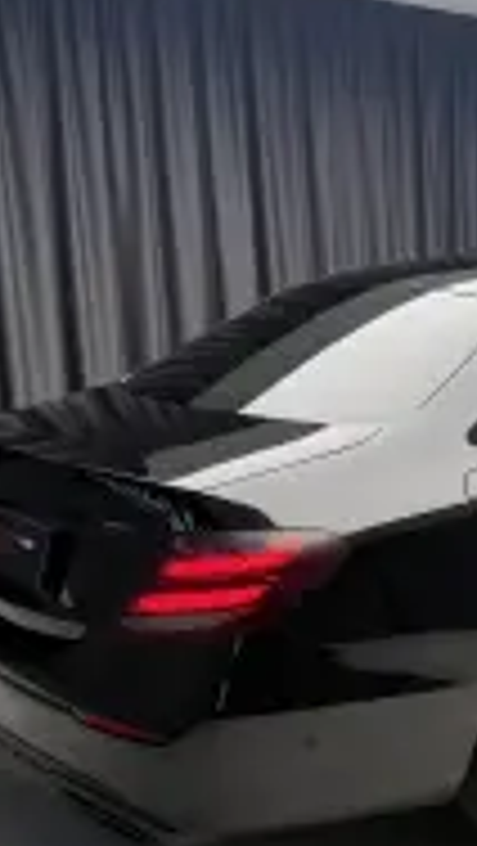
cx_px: 500
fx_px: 1122
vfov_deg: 41.2
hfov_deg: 22.8
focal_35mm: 50
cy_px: 477
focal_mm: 6.76
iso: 125
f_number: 1.78
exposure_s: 1/100
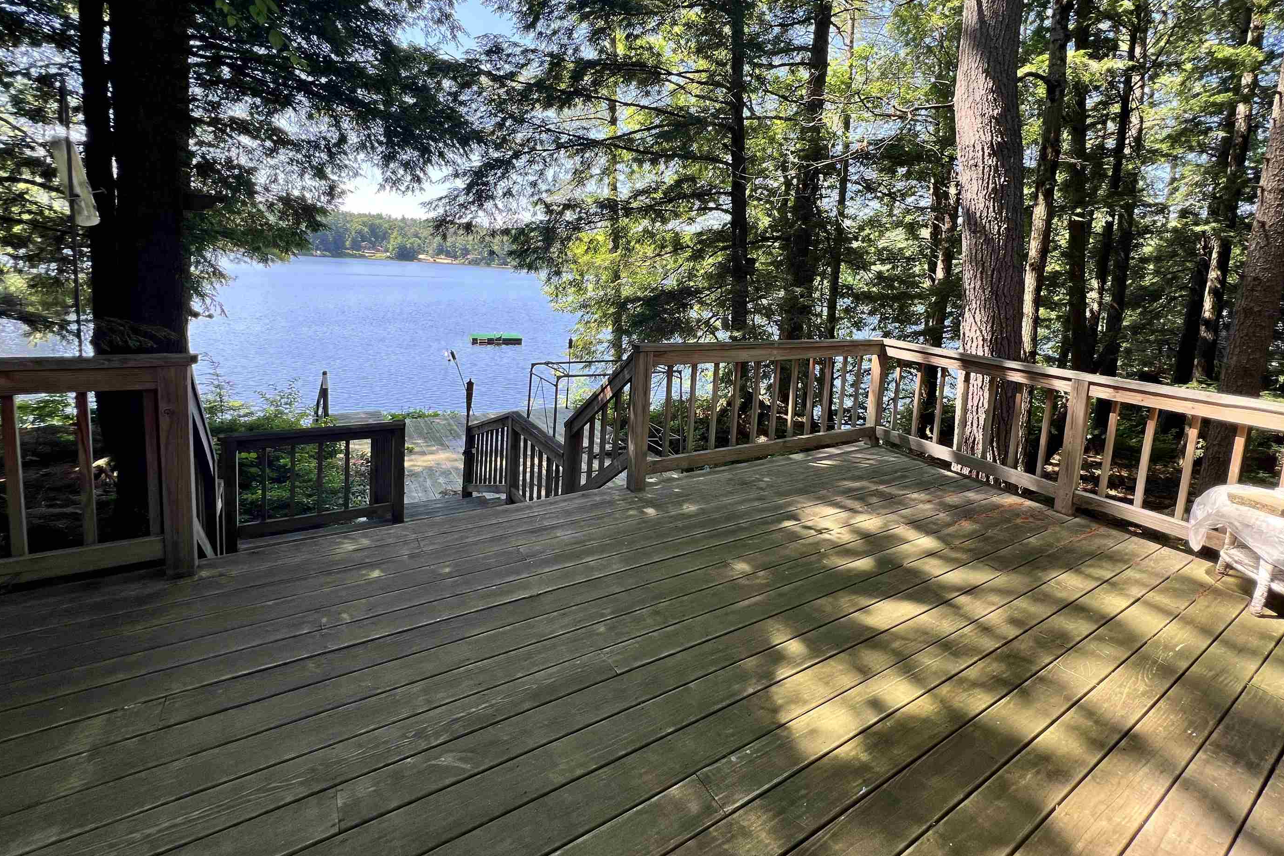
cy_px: 332
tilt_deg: -5.7
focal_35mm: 15
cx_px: 680
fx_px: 535
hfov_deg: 100.3
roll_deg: -3.3
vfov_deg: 76.2
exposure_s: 1/193
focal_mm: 1.57
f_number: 1.8
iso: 32
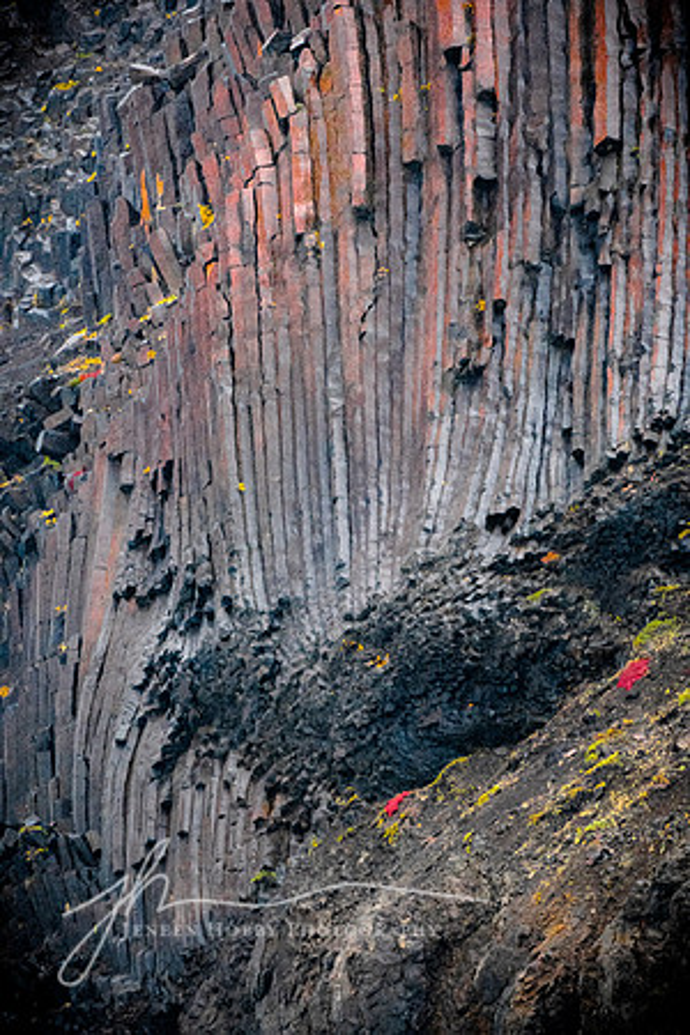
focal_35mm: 400
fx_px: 11499
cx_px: 345
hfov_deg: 3.4
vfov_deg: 5.2
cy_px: 518
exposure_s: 1/100
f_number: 9
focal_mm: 400
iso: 3200
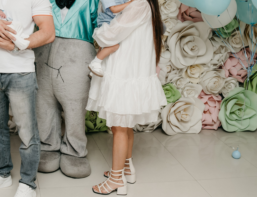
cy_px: 48
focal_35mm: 52
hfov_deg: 34.9
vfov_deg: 28.1
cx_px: 39
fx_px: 390
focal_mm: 24
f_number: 4
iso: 160
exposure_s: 1/160
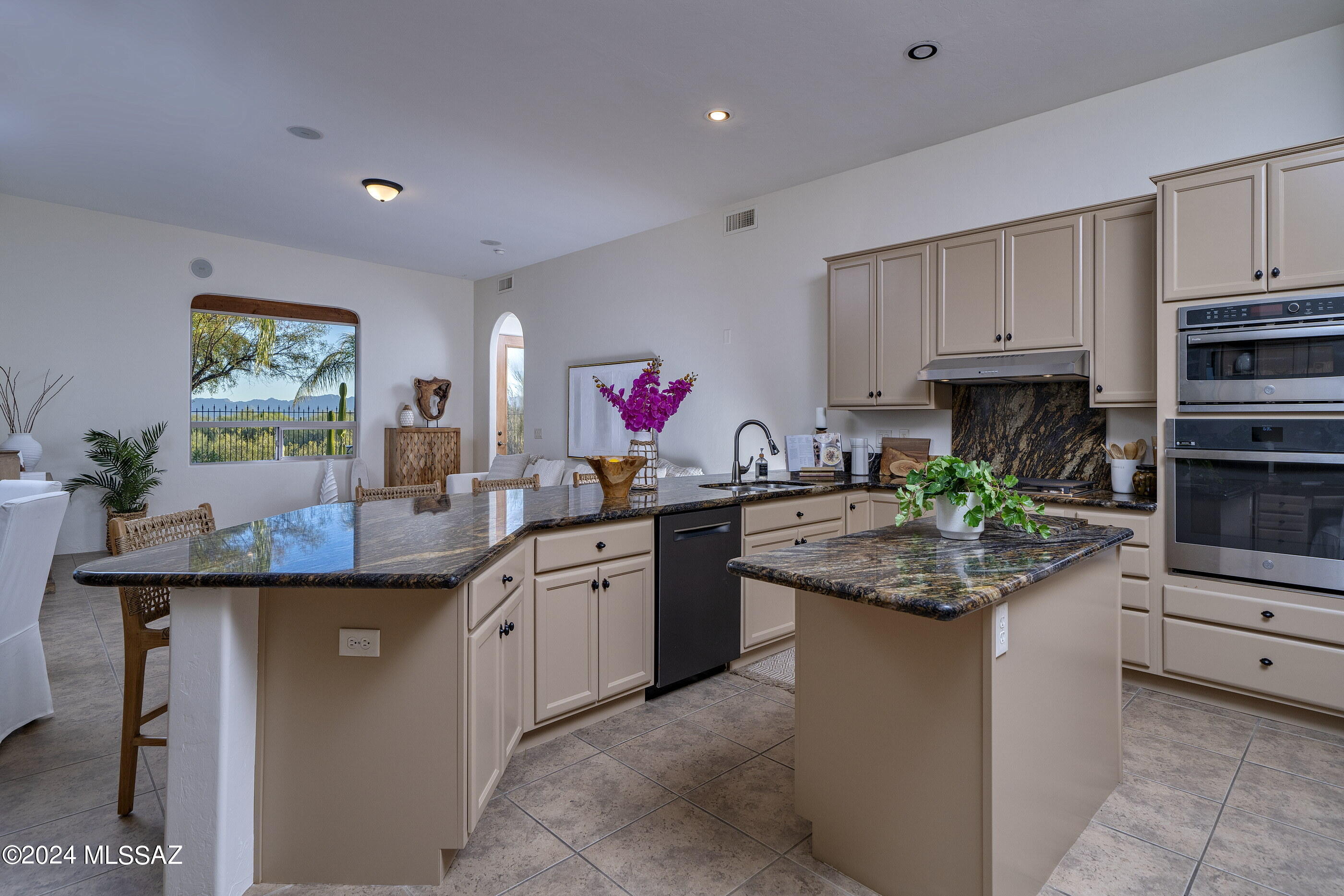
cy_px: 448
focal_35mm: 17
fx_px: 635
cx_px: 672
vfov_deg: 70.4
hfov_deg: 93.3
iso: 200
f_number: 7.1
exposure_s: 1/40
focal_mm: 17
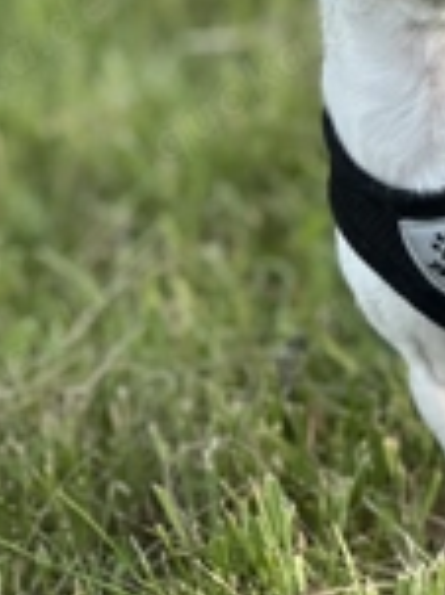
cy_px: 134
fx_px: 3502
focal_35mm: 204
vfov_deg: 9.7
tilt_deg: -10.4
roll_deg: +2.6
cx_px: 410
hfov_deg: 7.3
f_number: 2.8
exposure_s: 1/121
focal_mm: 9
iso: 80
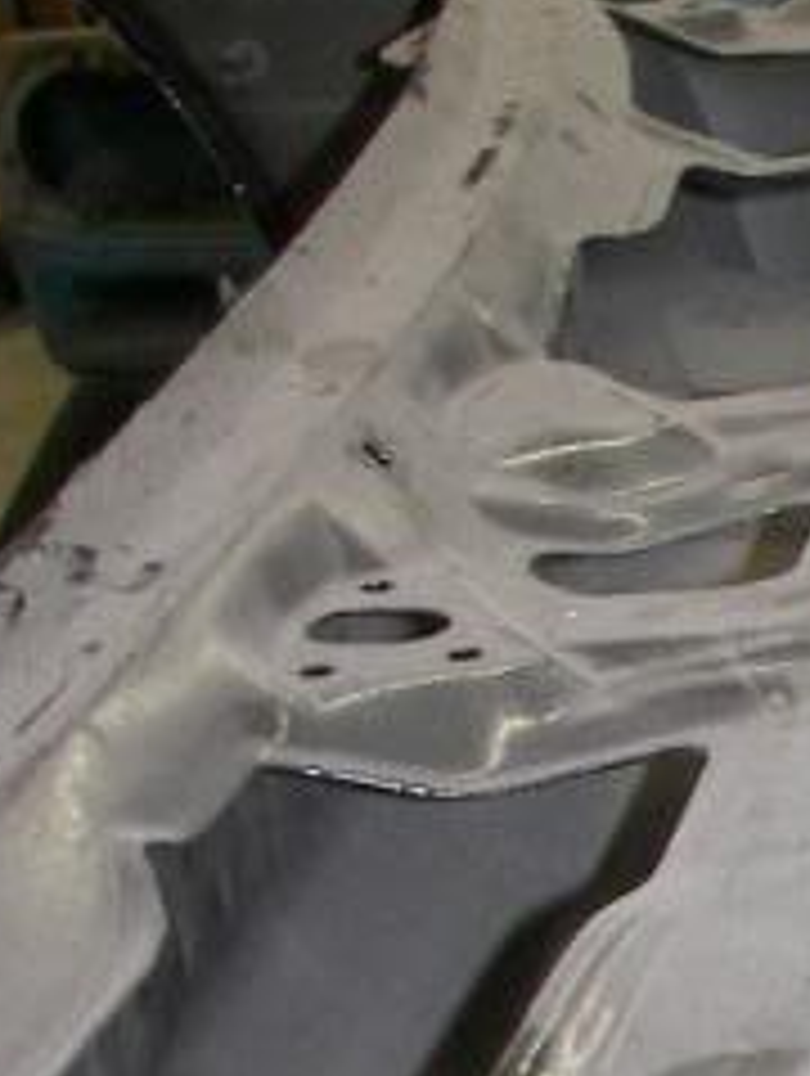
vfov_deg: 12.7
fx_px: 4792
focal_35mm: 154
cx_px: 1656
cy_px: 905
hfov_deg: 9.1
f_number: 2.8
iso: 100
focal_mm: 6
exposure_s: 1/30
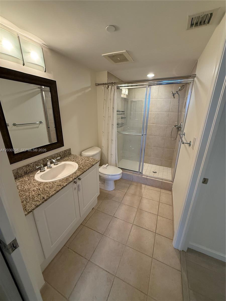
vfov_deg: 102.1
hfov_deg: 85.7
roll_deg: -0.7
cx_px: 113
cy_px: 150
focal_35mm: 14
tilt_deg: -16.3
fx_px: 122
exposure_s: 1/60
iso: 250
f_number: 2.2
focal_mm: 2.22
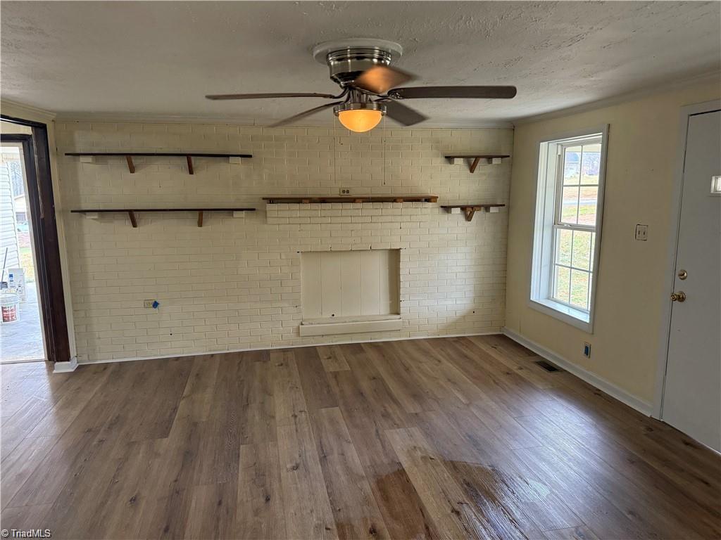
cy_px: 270
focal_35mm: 24
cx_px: 360
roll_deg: +0.3
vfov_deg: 56.8
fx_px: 500
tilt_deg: -8.1
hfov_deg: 71.6
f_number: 1.78
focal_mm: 6.76
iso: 400
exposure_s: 1/120
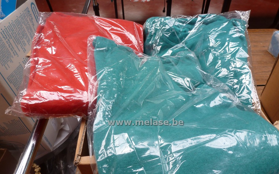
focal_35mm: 26
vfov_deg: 47.6
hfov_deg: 70.4
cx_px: 141
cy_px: 90
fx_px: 198
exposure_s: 1/60
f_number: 3.3
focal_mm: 4.3
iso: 100
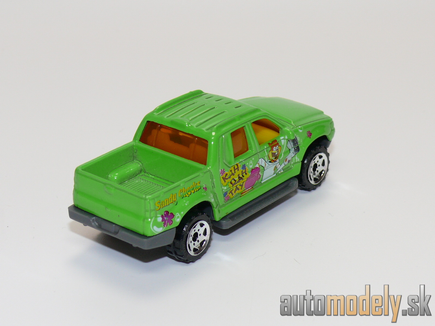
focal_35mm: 97
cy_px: 163
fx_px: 1219
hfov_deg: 20.2
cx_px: 218
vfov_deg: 15.2
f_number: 4
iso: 100
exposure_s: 1/30
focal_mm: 13
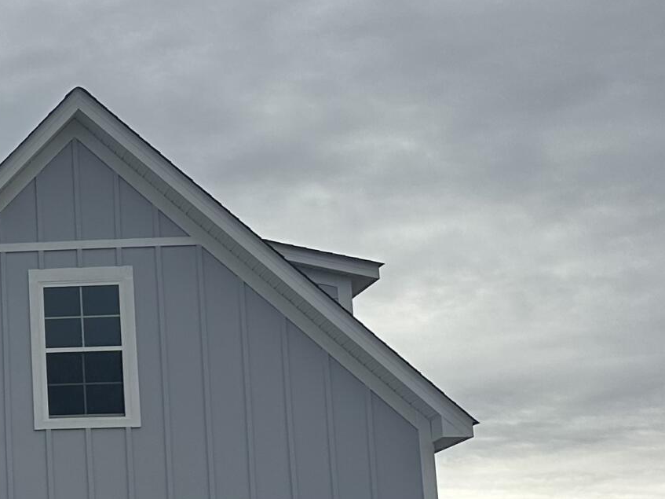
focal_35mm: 85
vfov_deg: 17.0
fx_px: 1633
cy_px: 499
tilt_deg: +8.2
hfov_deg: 19.5
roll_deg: +0.2
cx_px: -379
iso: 80
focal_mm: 6.86
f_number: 1.78
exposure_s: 1/10753
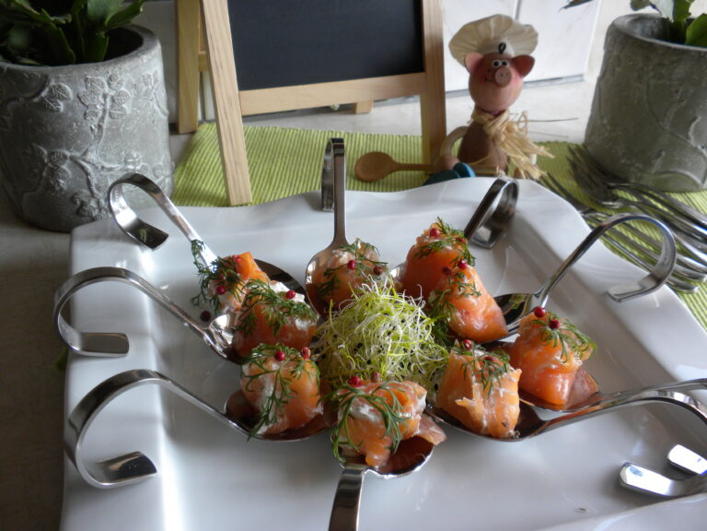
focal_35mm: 37
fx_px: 756
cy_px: 266
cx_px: 354
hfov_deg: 50.1
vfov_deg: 38.7
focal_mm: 6.6
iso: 118
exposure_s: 1/54.4
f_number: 3.5
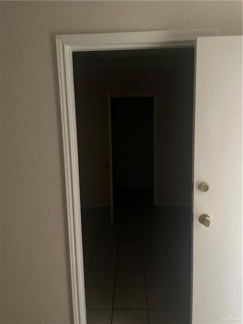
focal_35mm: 26
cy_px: 162
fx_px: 243
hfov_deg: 53.1
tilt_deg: -2.1
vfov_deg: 67.3
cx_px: 122
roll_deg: +0.1
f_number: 1.6
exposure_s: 1/28
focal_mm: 4.2
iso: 1000
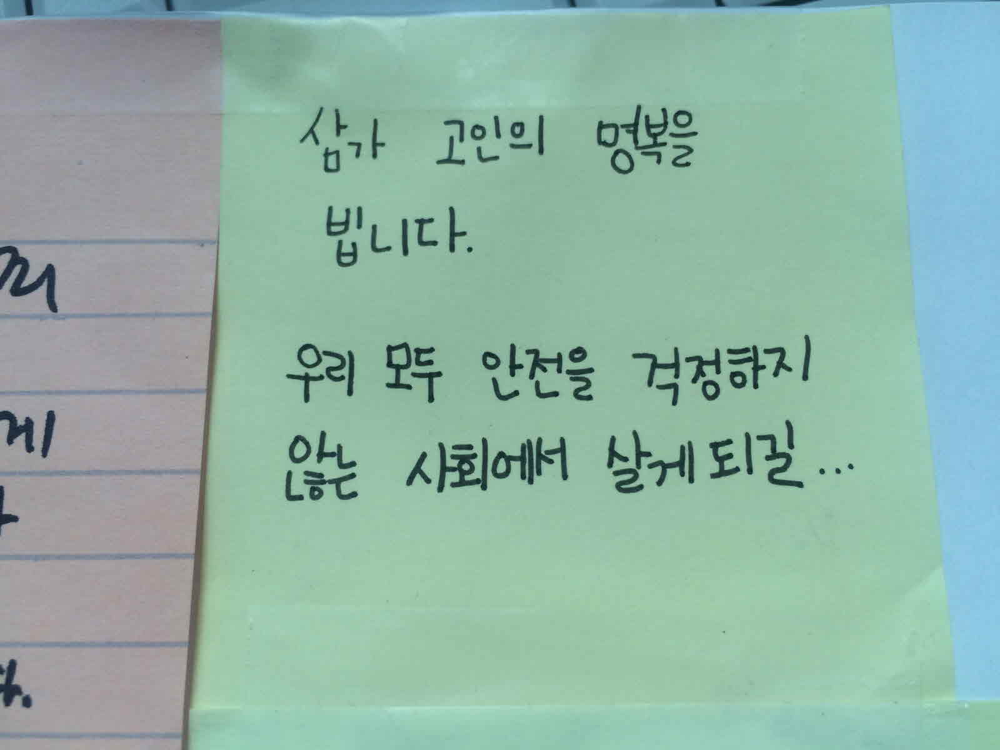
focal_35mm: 29
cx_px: 500
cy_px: 375
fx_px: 838
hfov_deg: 61.7
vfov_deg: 48.2
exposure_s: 1/120
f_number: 2.2
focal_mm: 4.15
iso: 50
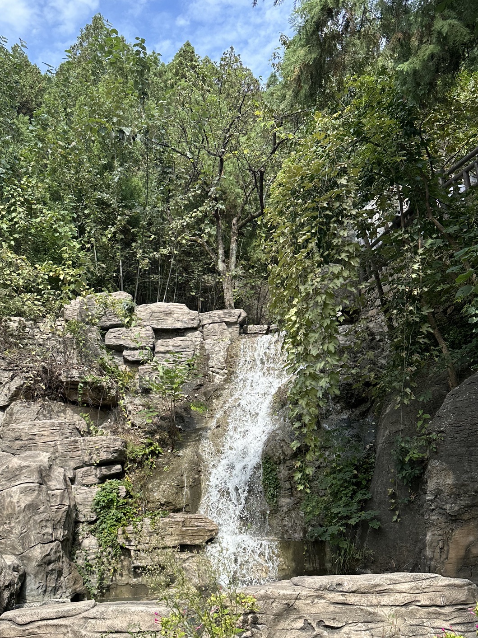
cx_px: 208
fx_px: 626
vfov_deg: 53.8
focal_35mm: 34
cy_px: 357
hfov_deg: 41.7
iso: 80
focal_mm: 6.86
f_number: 1.78
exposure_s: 1/1613
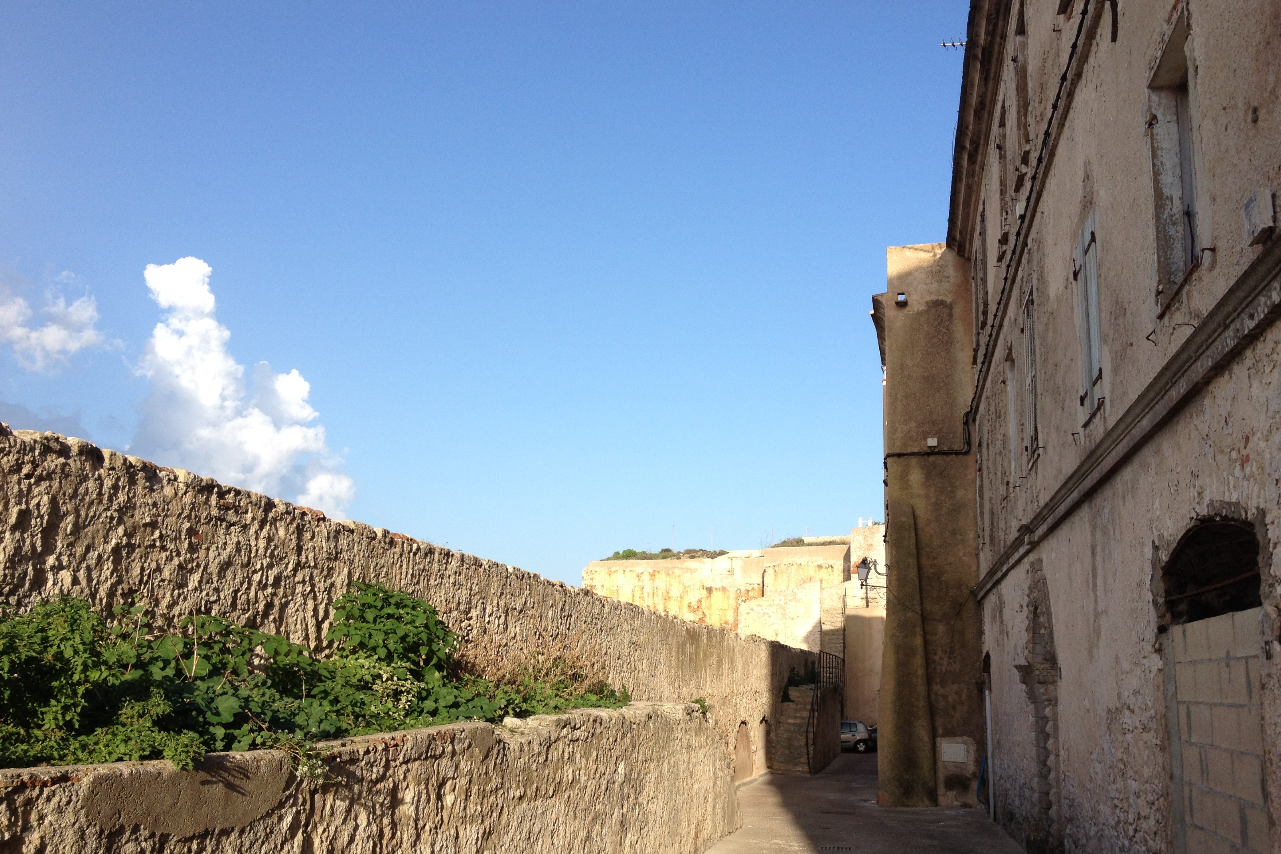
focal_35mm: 37
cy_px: 463
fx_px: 1317
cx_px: 647
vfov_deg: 35.9
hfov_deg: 51.9
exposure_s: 1/1062
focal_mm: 4.28
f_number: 2.4
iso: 64
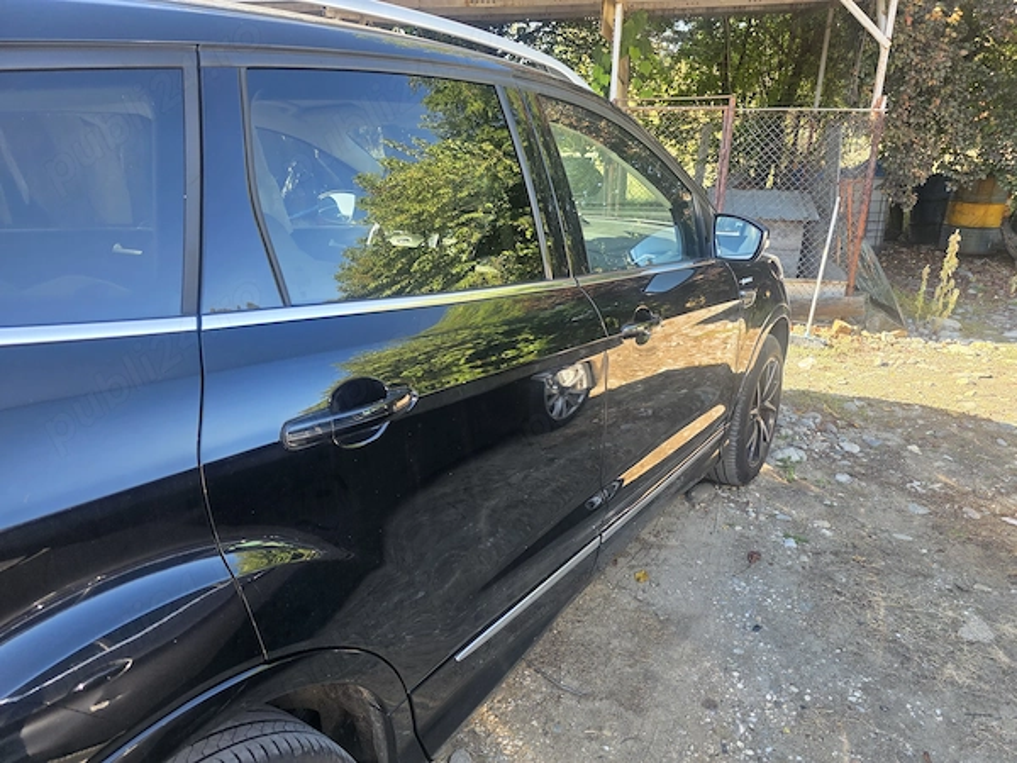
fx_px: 676
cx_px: 508
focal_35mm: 23
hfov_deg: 73.9
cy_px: 382
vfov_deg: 58.9
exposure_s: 1/180
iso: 40
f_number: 1.7
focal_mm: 6.3
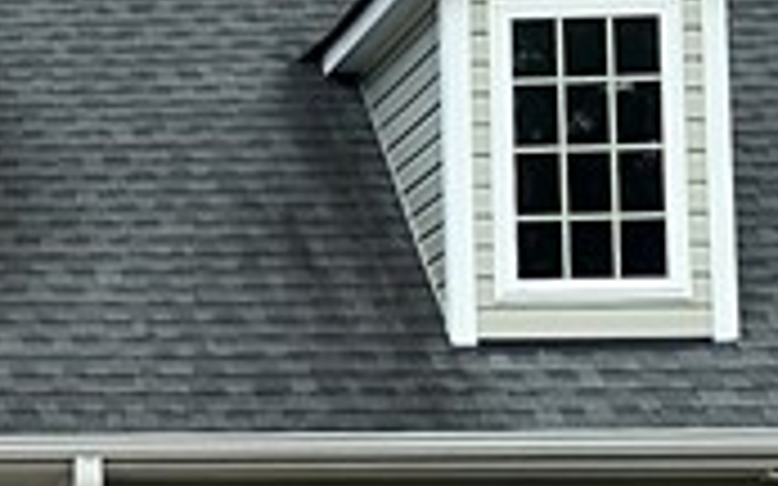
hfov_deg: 12.5
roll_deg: +0.5
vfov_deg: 8.6
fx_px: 3201
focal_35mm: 151
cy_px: 428
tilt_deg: +6.3
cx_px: -697
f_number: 1.78
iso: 80
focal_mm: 6.86
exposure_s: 1/1988
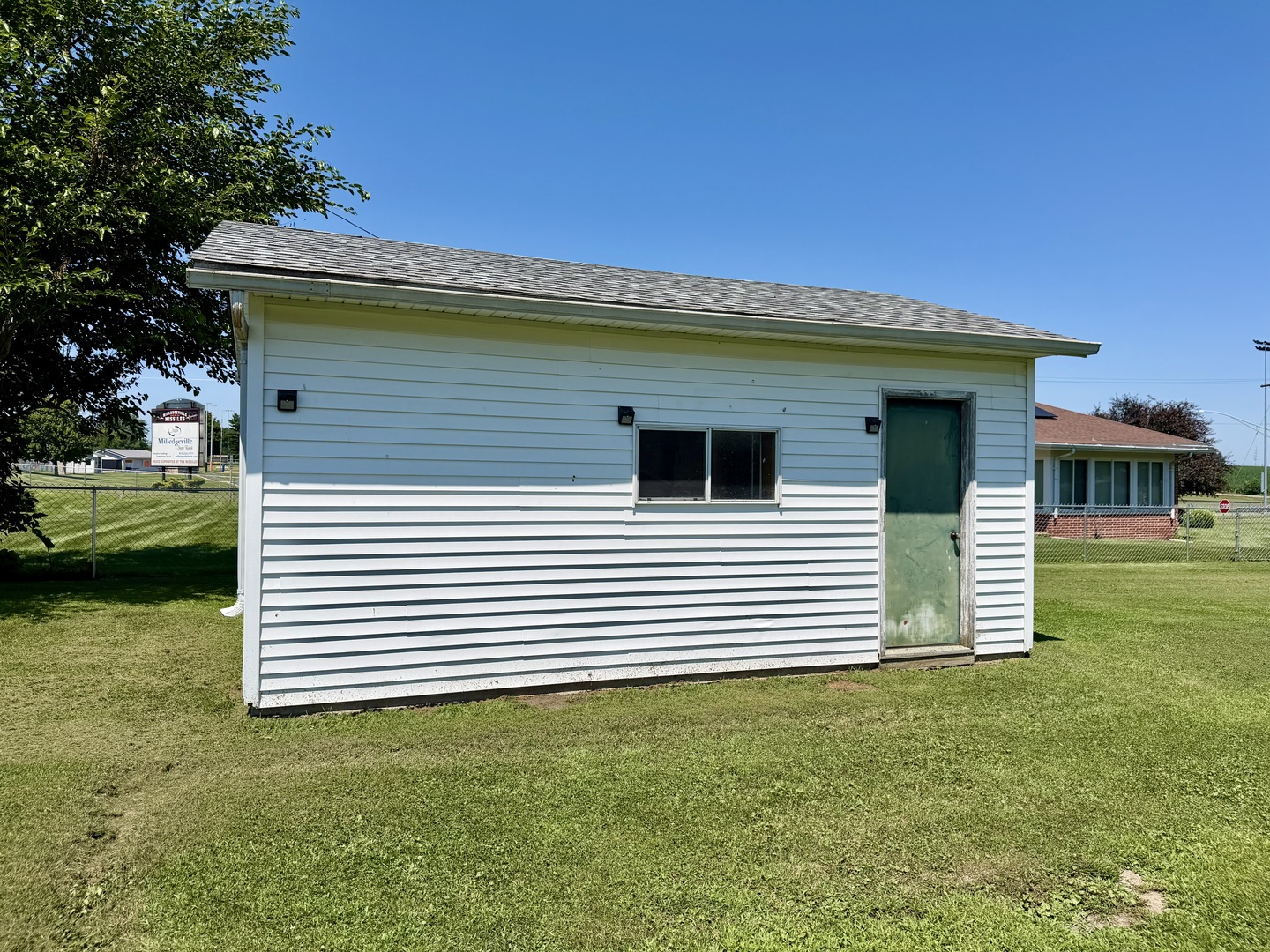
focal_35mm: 24
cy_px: 476
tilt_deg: +2.6
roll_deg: -0.1
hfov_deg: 71.6
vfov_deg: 56.8
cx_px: 635
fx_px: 881
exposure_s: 1/8130
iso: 80
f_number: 1.78
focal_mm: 6.76
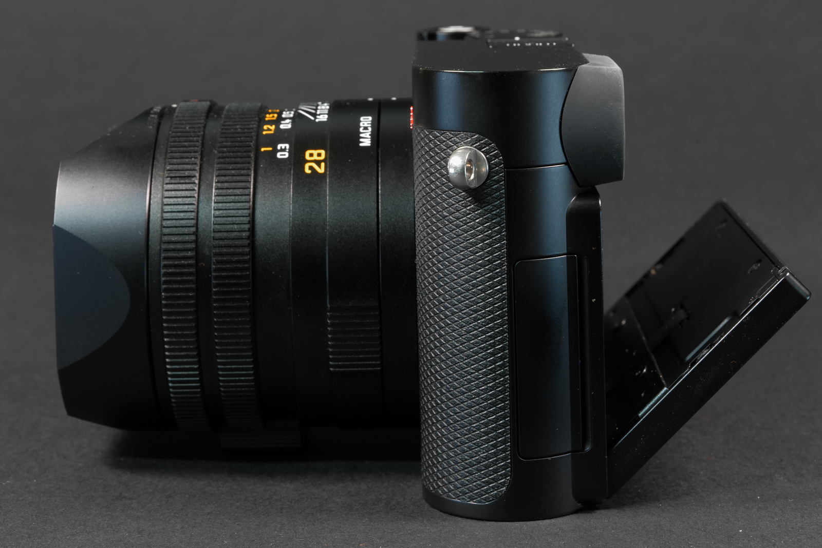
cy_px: 274
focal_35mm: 85
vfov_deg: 16.1
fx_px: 1941
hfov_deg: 23.9
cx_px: 411
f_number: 22
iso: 800
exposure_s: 3
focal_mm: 85
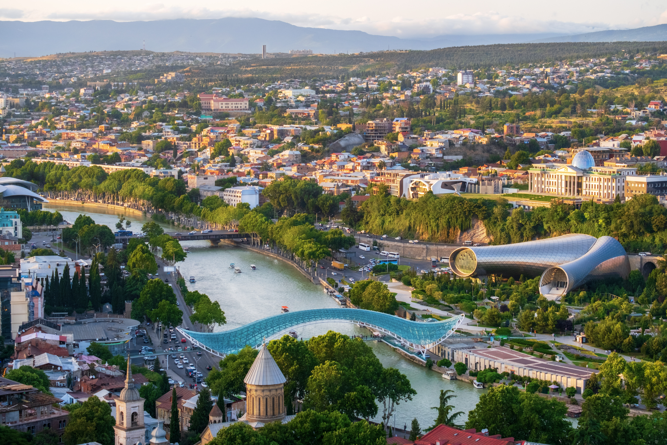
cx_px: 334
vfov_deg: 18.2
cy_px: 222
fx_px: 1389
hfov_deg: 27.0
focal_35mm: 75
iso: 640
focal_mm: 50
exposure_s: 1/125
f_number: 8
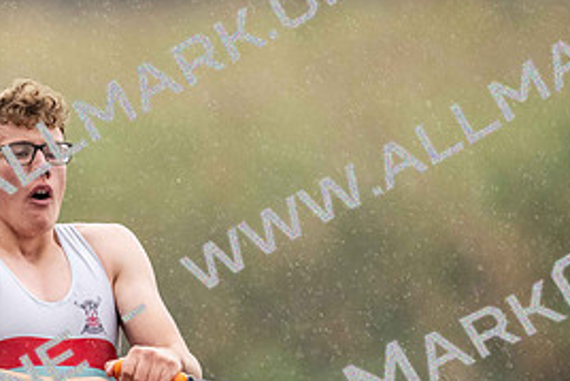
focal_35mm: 1297
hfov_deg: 1.6
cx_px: 26
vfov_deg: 1.1
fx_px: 20546
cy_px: 325
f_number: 4
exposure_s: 1/2500
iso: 5600
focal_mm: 600
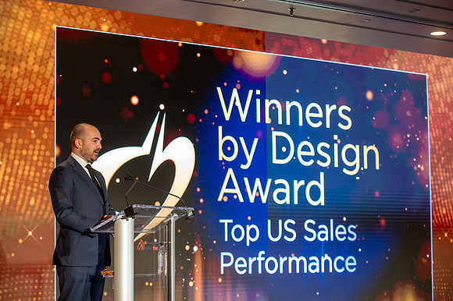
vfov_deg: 15.9
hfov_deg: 23.7
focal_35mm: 86
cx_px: 226
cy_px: 150
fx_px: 1082
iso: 3200
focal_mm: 86
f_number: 2.8
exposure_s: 1/250
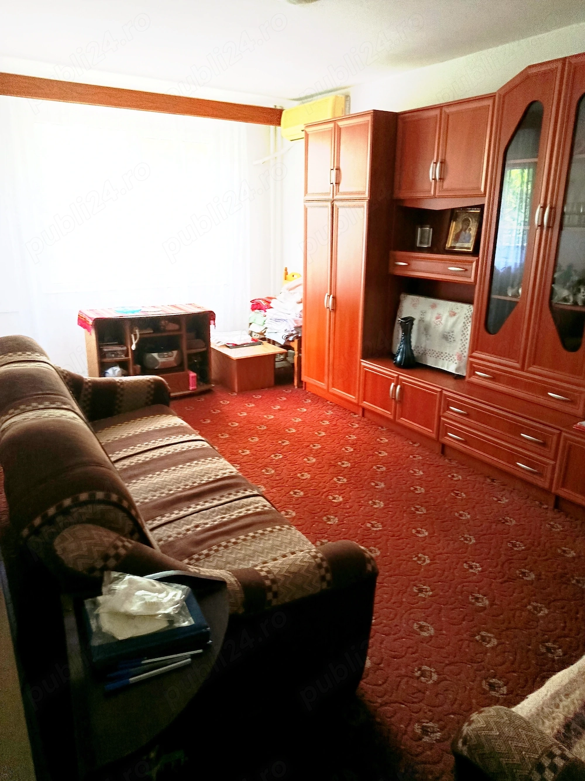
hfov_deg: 56.8
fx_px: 541
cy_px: 390
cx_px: 292
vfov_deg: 71.6
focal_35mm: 24
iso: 1126
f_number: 1.7
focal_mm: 5.24
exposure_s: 1/25
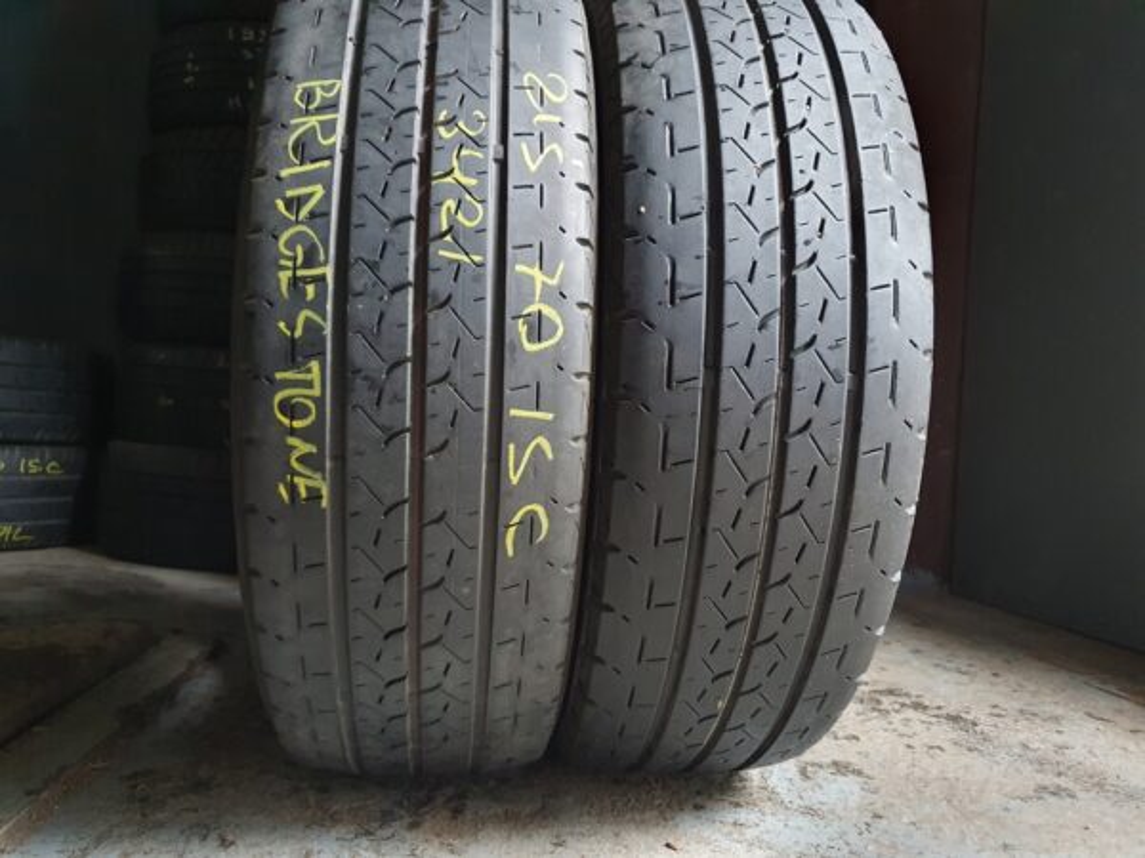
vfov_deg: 53.1
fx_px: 860
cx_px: 572
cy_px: 429
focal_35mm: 26
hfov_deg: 67.3
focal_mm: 4.32
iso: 400
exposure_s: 1/40
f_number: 1.5
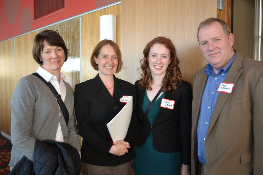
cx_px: 132
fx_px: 241
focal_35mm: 33
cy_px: 88
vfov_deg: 40.0
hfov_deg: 57.2
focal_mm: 22
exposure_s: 1/40
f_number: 3.8
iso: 400
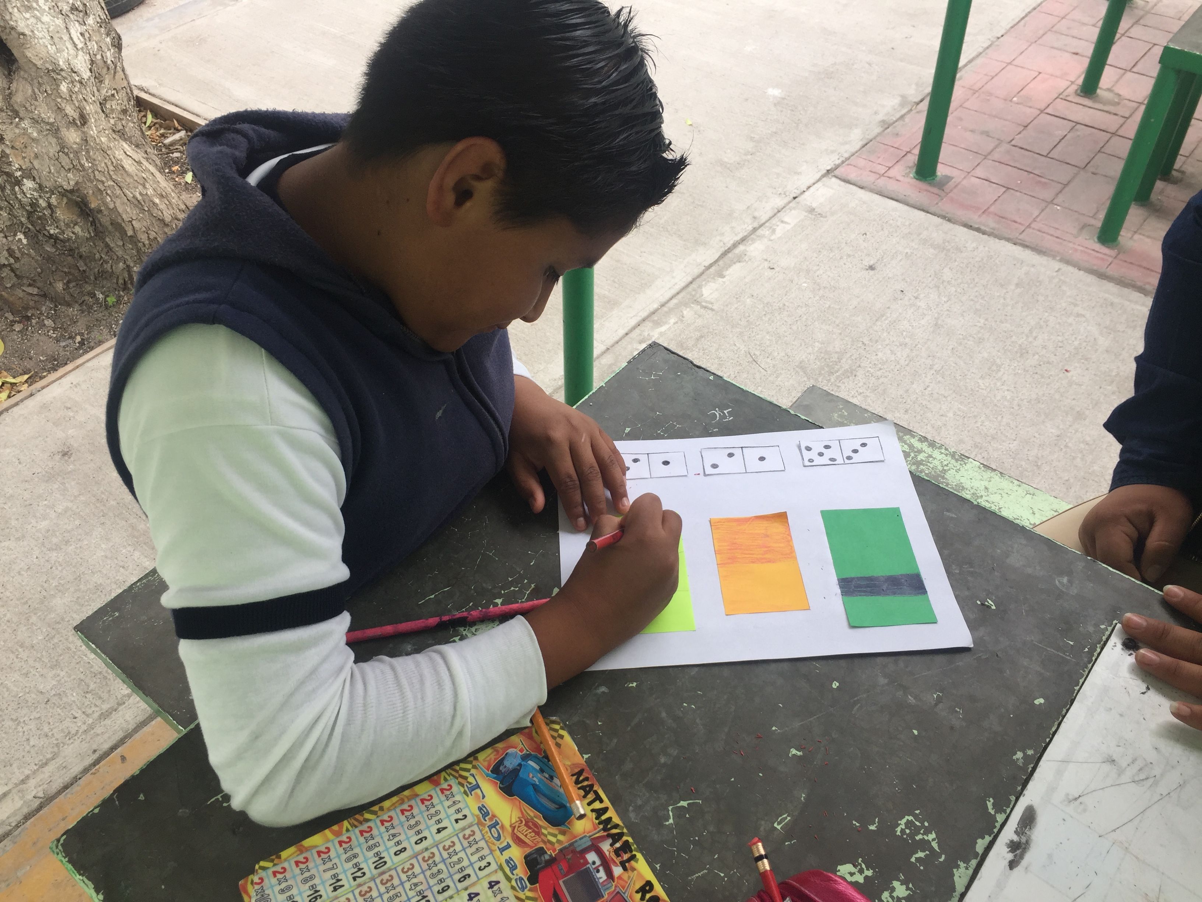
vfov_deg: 48.2
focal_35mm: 29
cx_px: 601
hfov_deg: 61.7
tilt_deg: -45.5
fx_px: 1007
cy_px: 451
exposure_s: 1/408
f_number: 2.2
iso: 32
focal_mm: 4.15
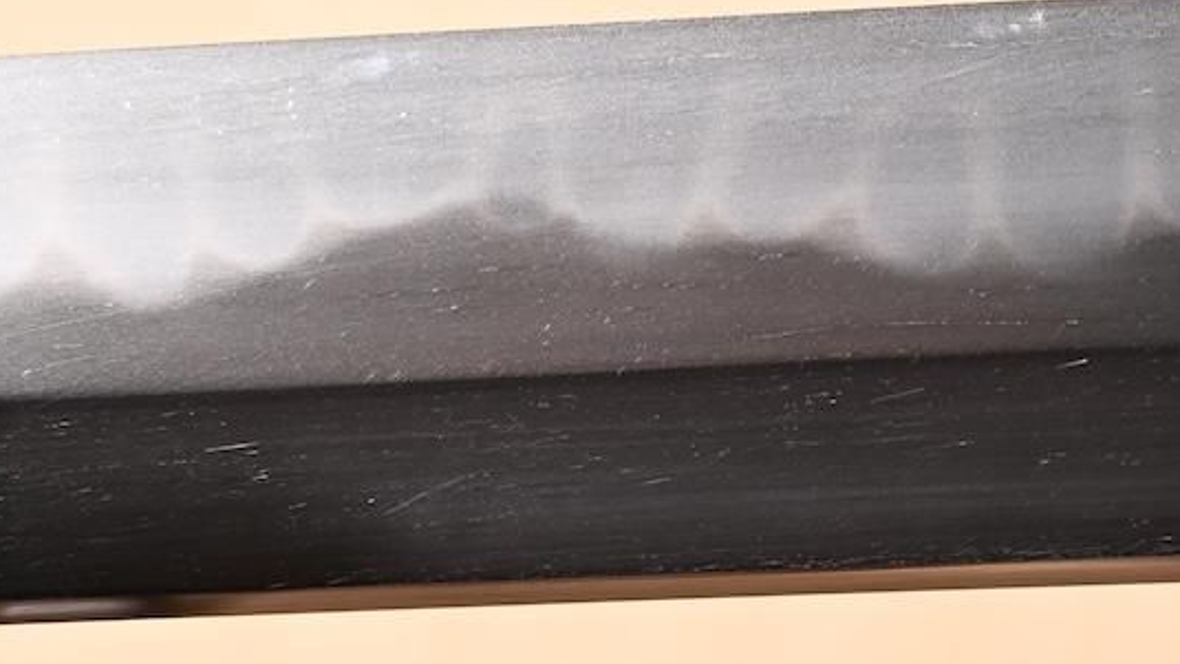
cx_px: 1515
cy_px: 312
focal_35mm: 242
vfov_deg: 5.0
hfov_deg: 8.8
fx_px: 7584
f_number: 5
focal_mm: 59
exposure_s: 1/2
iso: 100
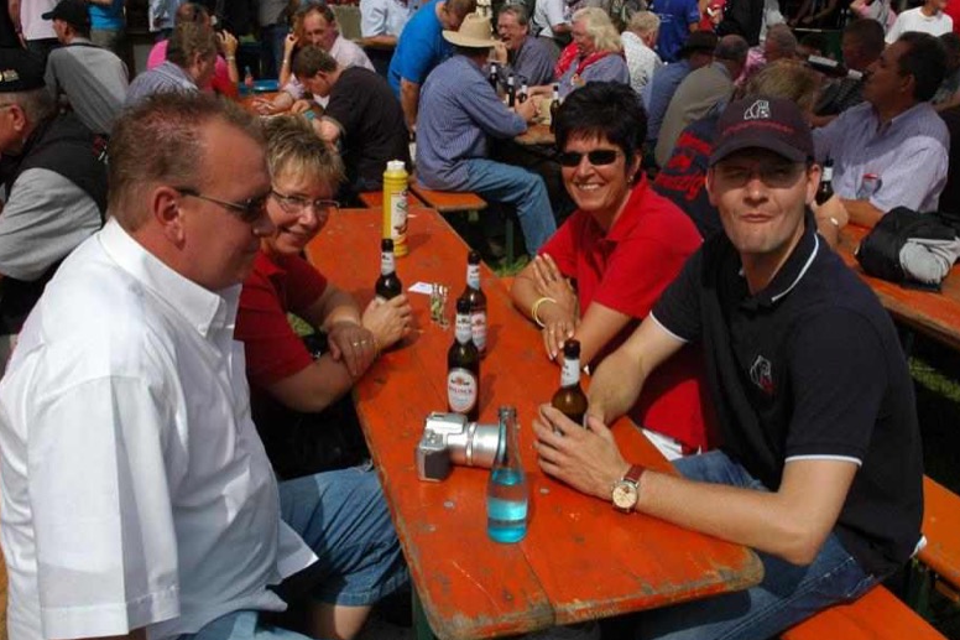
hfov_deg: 55.8
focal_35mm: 34
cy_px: 327
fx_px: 906
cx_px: 482
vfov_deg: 38.9
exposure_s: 1/500
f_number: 11
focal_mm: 22
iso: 400
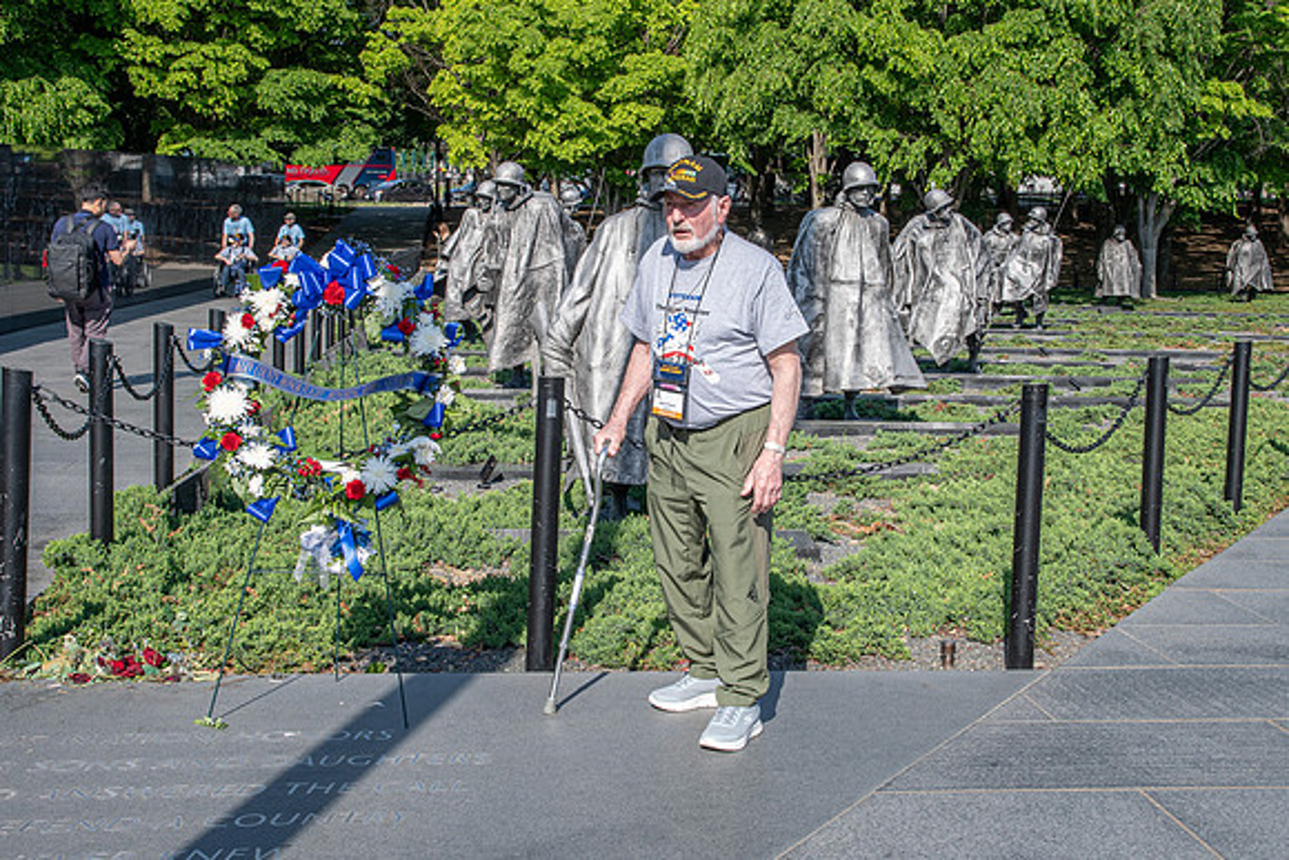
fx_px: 1708
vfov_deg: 28.2
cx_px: 691
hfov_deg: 41.3
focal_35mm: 48
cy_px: 357
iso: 100
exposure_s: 1/160
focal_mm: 24
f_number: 9
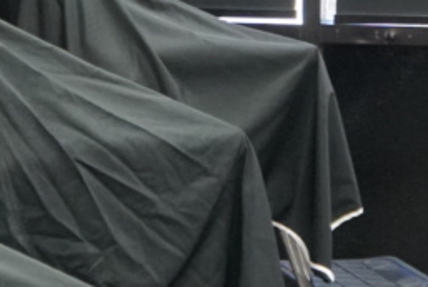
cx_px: -483
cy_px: 53
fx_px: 2690
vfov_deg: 6.1
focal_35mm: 226
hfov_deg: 8.5
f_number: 4
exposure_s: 1/160
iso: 1600
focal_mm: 24
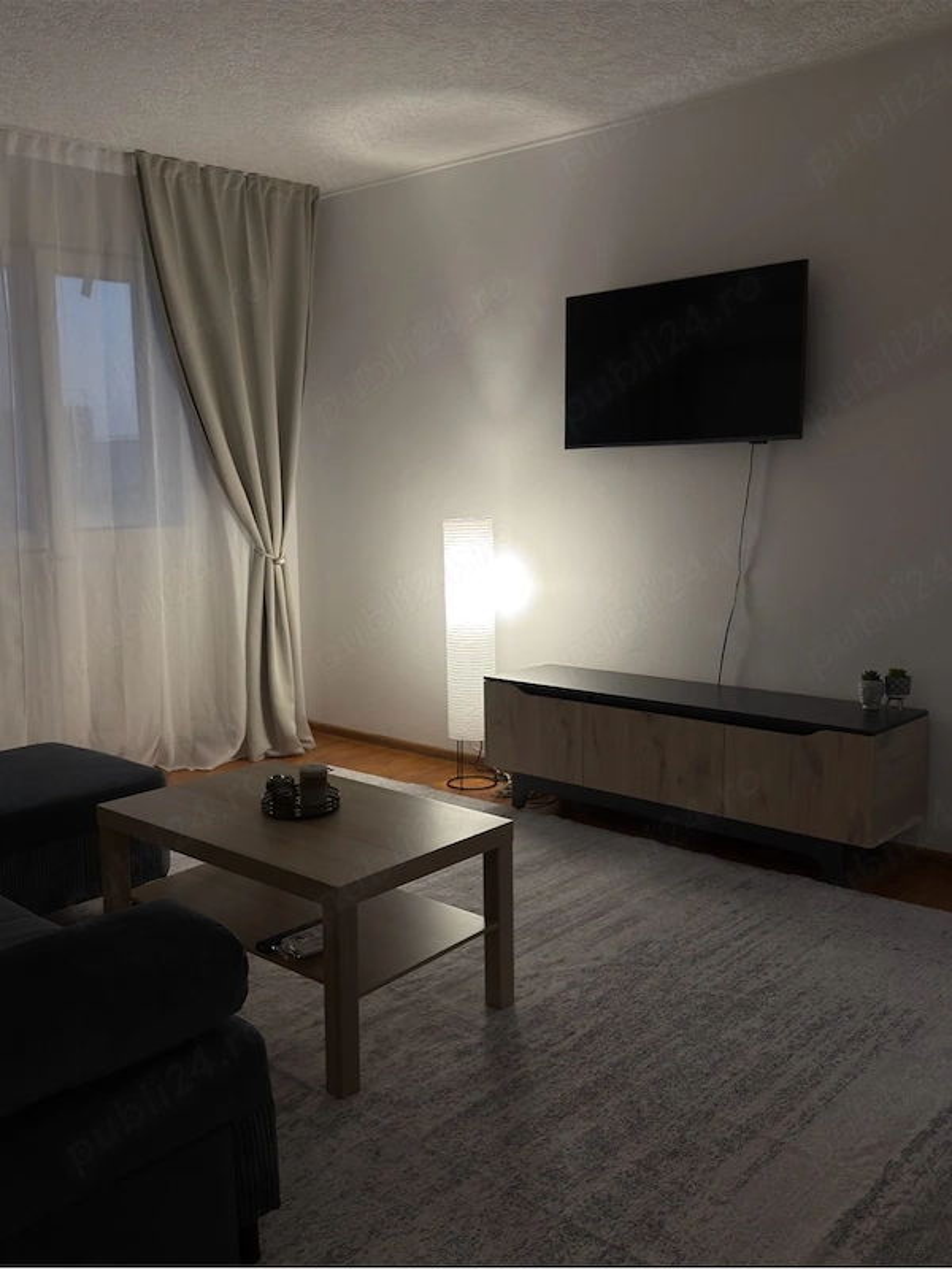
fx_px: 1137
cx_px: 476
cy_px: 634
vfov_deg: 58.4
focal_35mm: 31
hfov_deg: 45.4
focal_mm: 6.76
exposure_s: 1/50
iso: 80
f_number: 1.78
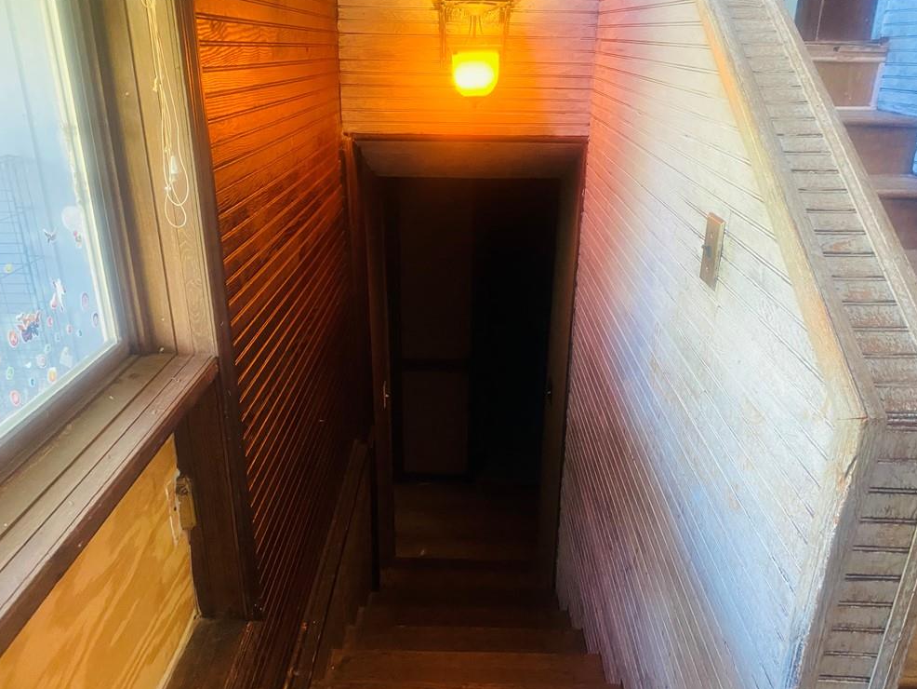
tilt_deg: -25.3
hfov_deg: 65.3
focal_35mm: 27
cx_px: 461
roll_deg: +0.3
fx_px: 715
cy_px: 351
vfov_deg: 51.4
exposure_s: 1/60
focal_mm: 4.25
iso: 400
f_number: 1.8
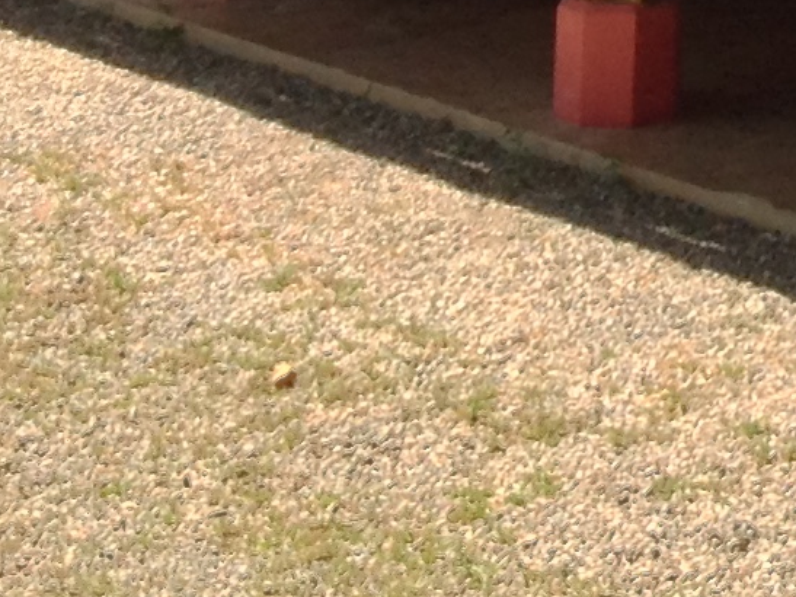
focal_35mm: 209
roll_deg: +0.4
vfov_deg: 6.5
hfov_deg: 9.3
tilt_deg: -1.1
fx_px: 4805
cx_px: 1138
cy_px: -1111
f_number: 2.4
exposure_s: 1/472
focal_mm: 4.28
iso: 50
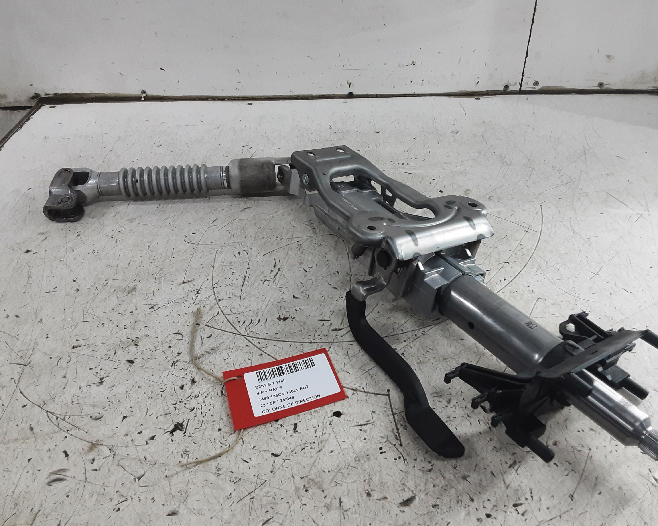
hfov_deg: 60.4
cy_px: 257
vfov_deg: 50.0
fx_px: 565
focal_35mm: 29
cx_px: 345
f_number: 1.9
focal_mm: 2.91
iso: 125
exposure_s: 1/50
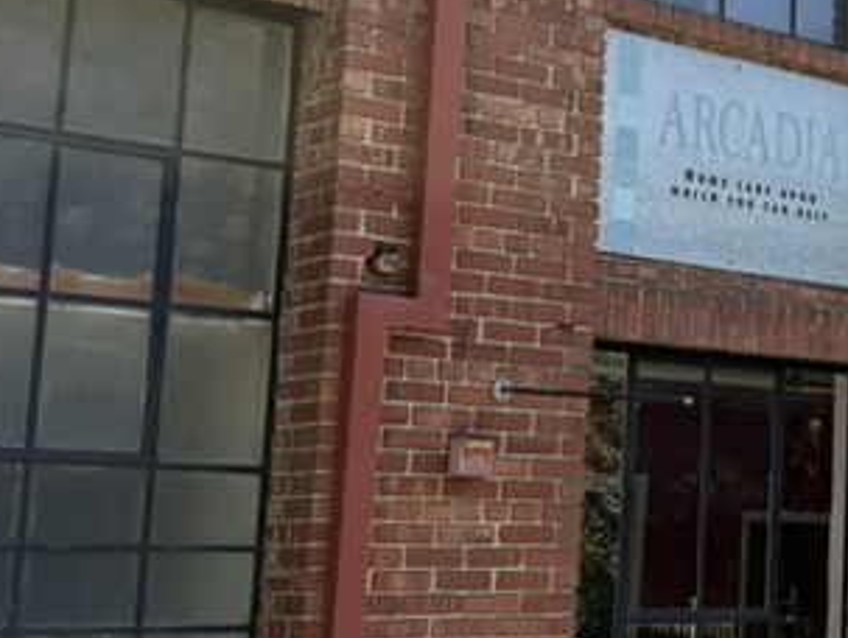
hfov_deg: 21.3
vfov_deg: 18.2
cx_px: 1167
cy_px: 179
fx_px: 1987
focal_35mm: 81
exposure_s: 1/1689
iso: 100
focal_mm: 6.76
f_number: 1.78
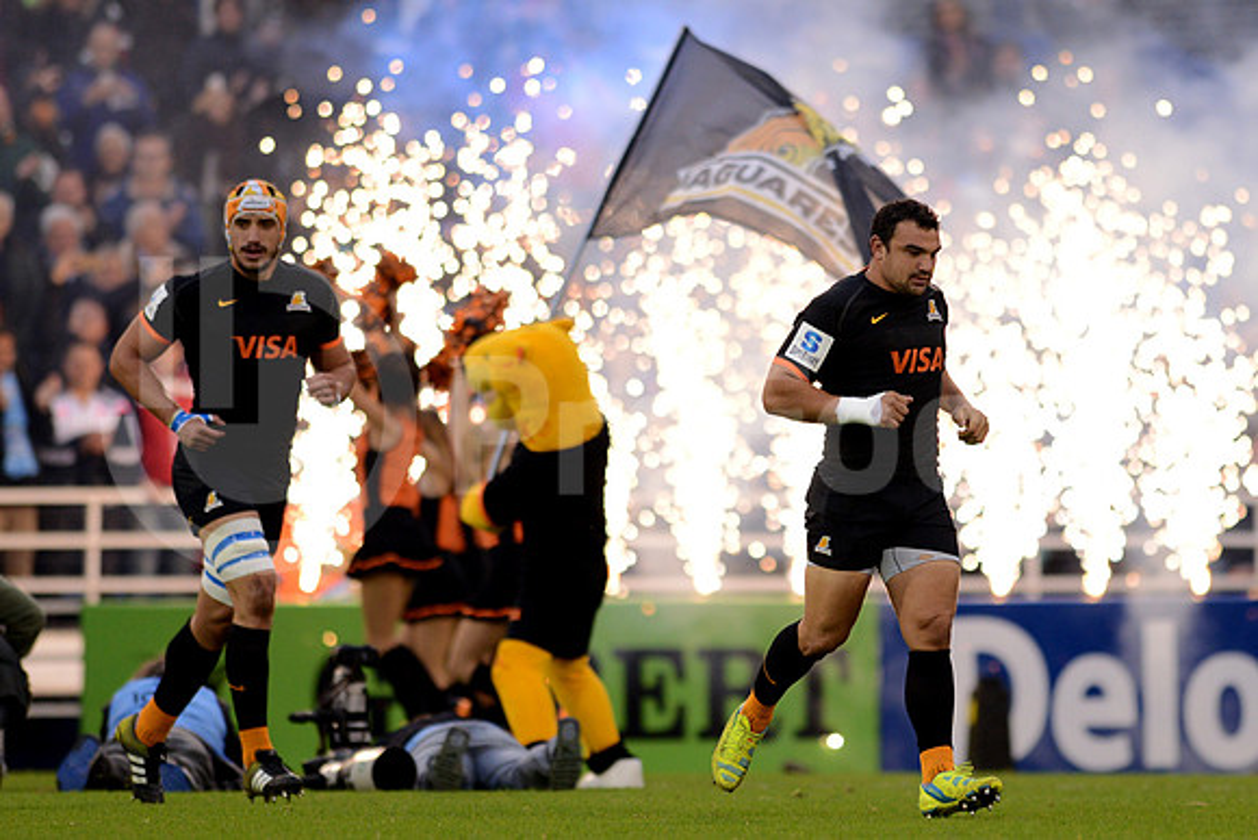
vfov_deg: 4.6
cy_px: 420
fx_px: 10485
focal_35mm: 300
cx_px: 629
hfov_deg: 6.9
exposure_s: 1/800
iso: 1600
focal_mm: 300
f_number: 2.8
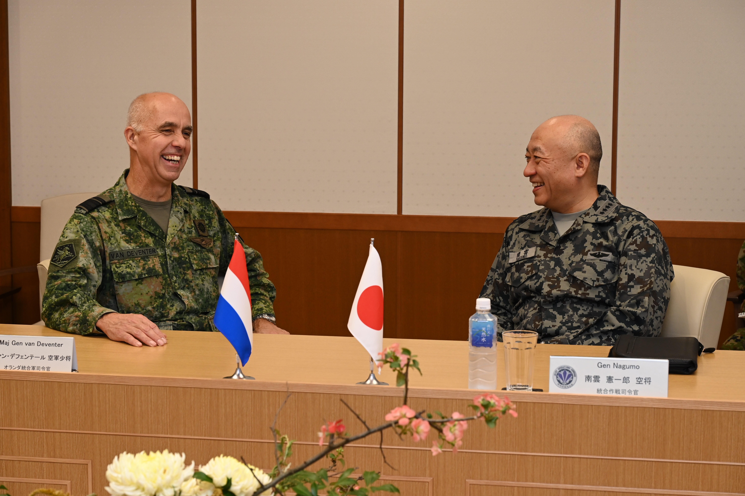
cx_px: 372
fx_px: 1551
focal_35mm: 75
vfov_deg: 18.2
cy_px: 248
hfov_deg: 27.0
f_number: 7.1
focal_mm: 75
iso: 1000
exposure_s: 1/200
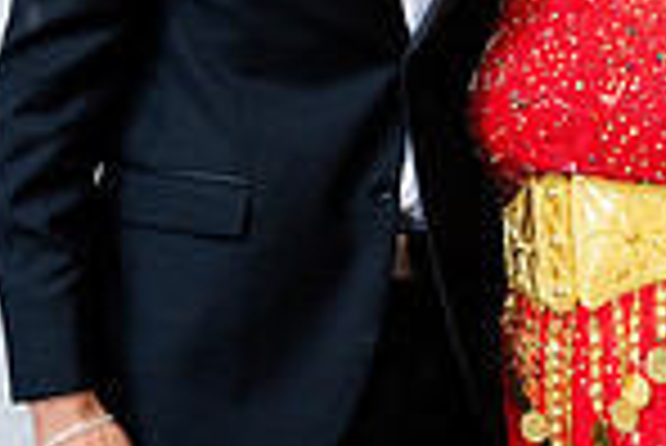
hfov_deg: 20.8
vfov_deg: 14.1
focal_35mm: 97
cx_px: 508
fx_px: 1796
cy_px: 131
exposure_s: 1/160
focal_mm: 32
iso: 6400
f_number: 9
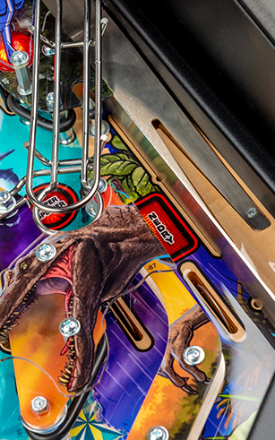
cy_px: 249
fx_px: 1283
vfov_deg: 19.4
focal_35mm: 107
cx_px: 82
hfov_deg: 12.2
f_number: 10
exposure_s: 1/100
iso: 100
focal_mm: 70
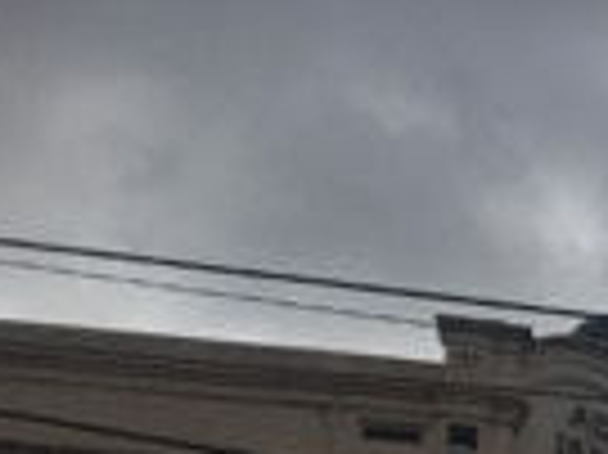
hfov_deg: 15.3
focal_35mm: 112
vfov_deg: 11.9
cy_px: 872
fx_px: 1965
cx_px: 1072
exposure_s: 1/2083
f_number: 2.2
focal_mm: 4.15
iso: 32
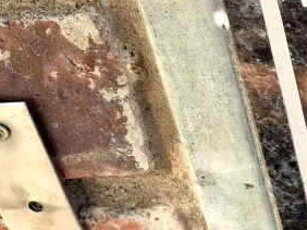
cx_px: 623
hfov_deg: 15.7
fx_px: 868
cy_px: 136
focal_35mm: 98
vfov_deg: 15.1
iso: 125
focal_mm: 5.4
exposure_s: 1/180
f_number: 1.8
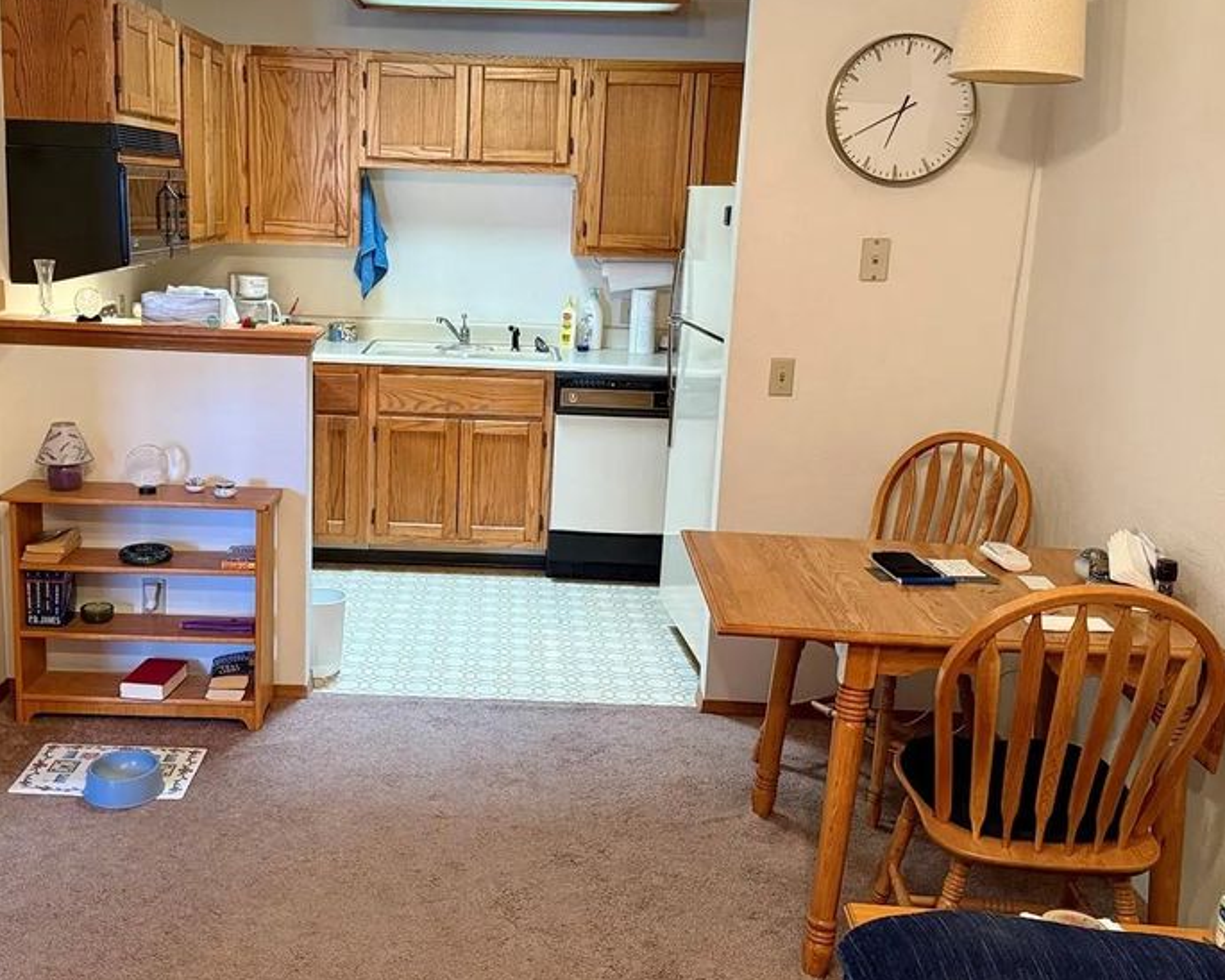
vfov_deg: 42.2
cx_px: 485
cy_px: 445
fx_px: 1269
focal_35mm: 35
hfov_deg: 51.2
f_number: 1.78
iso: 320
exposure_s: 1/60
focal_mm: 6.76
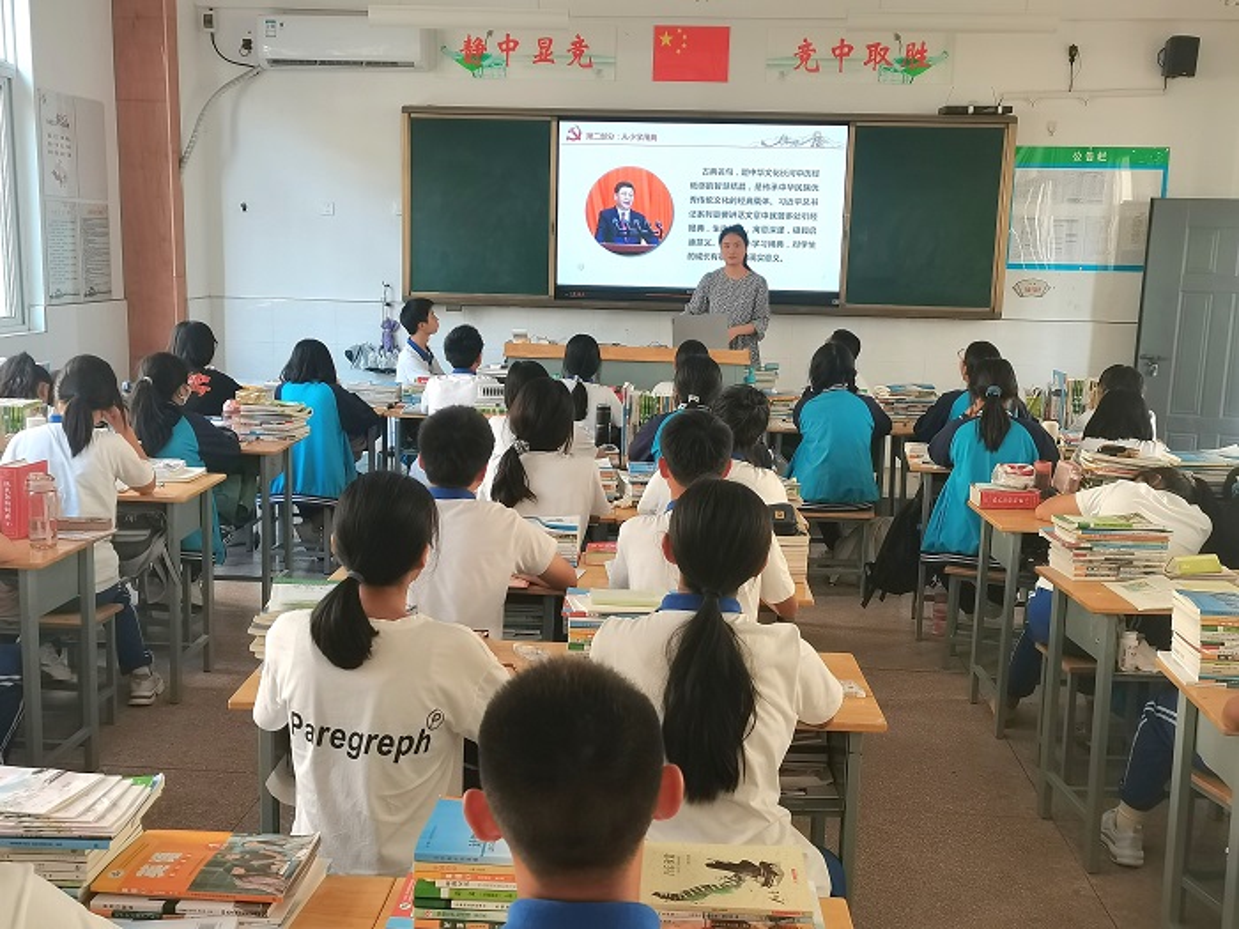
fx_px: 1289
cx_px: 620
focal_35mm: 36
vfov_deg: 39.7
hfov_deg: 51.4
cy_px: 464
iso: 160
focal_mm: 5.58
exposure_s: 1/100
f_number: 1.8
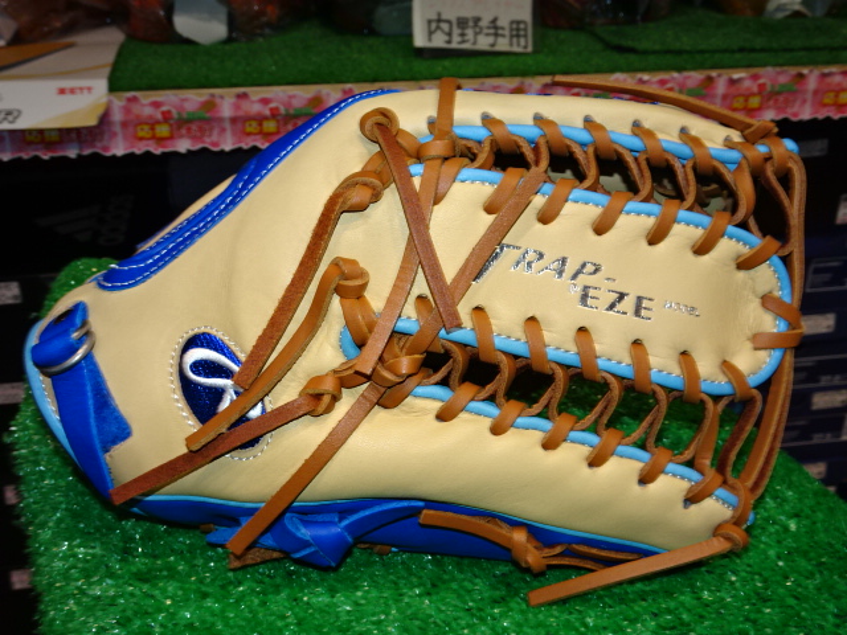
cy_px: 318
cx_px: 424
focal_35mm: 37
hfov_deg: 50.1
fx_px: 905
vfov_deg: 38.7
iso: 125
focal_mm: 6.37
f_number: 4
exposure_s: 1/40
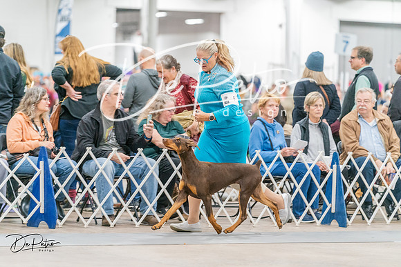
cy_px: 134
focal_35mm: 174
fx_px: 1939
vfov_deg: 7.9
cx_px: 200
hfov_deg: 11.8
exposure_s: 1/250
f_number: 3.2
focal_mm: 174
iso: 4000
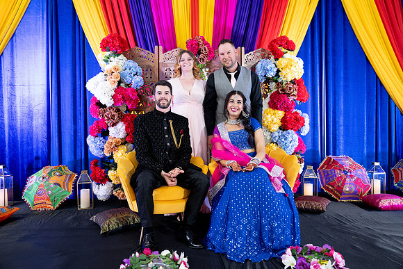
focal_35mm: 30
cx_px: 202
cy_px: 134
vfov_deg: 43.6
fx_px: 336
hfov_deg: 61.9
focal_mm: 30
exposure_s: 1/125
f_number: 2.8
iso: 1250
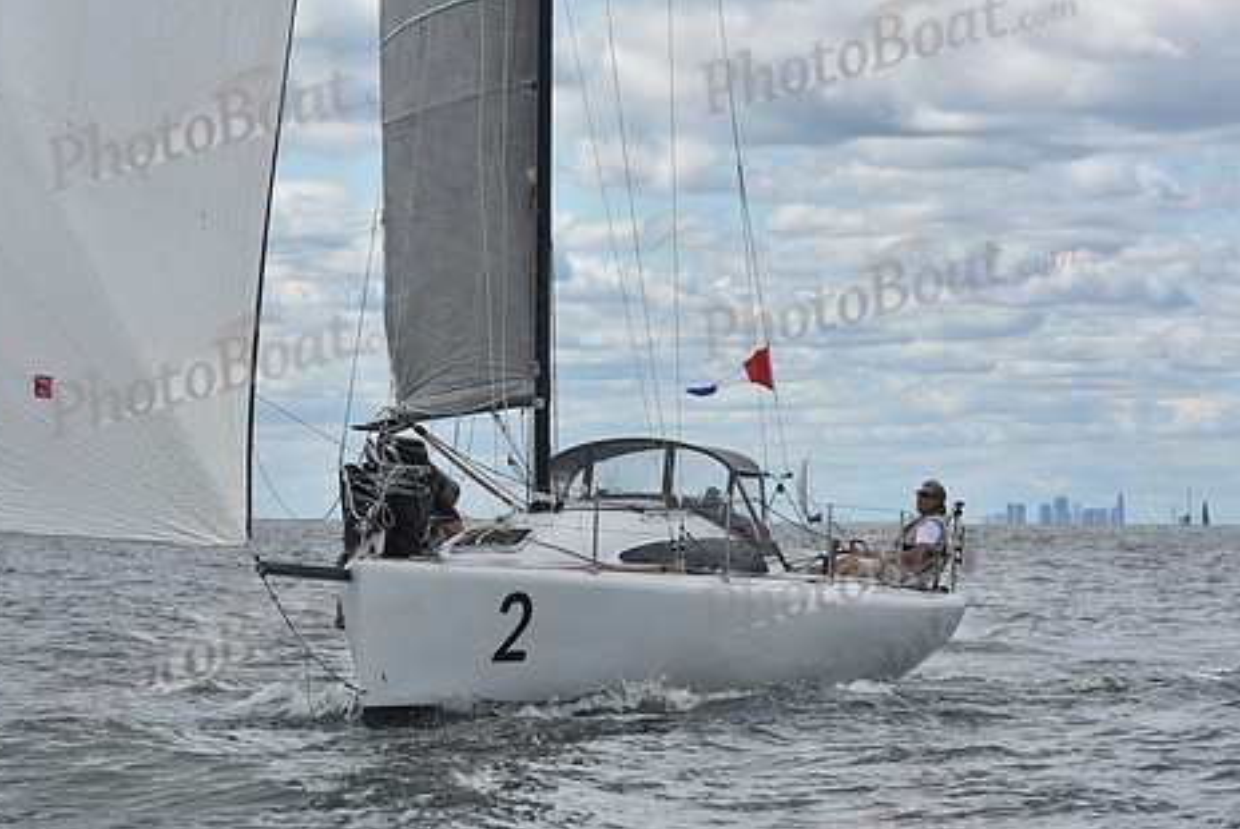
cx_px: 564
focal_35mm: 200
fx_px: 6893
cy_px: 469
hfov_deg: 10.3
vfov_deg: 6.9
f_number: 11
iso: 250
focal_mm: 160
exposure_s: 1/800
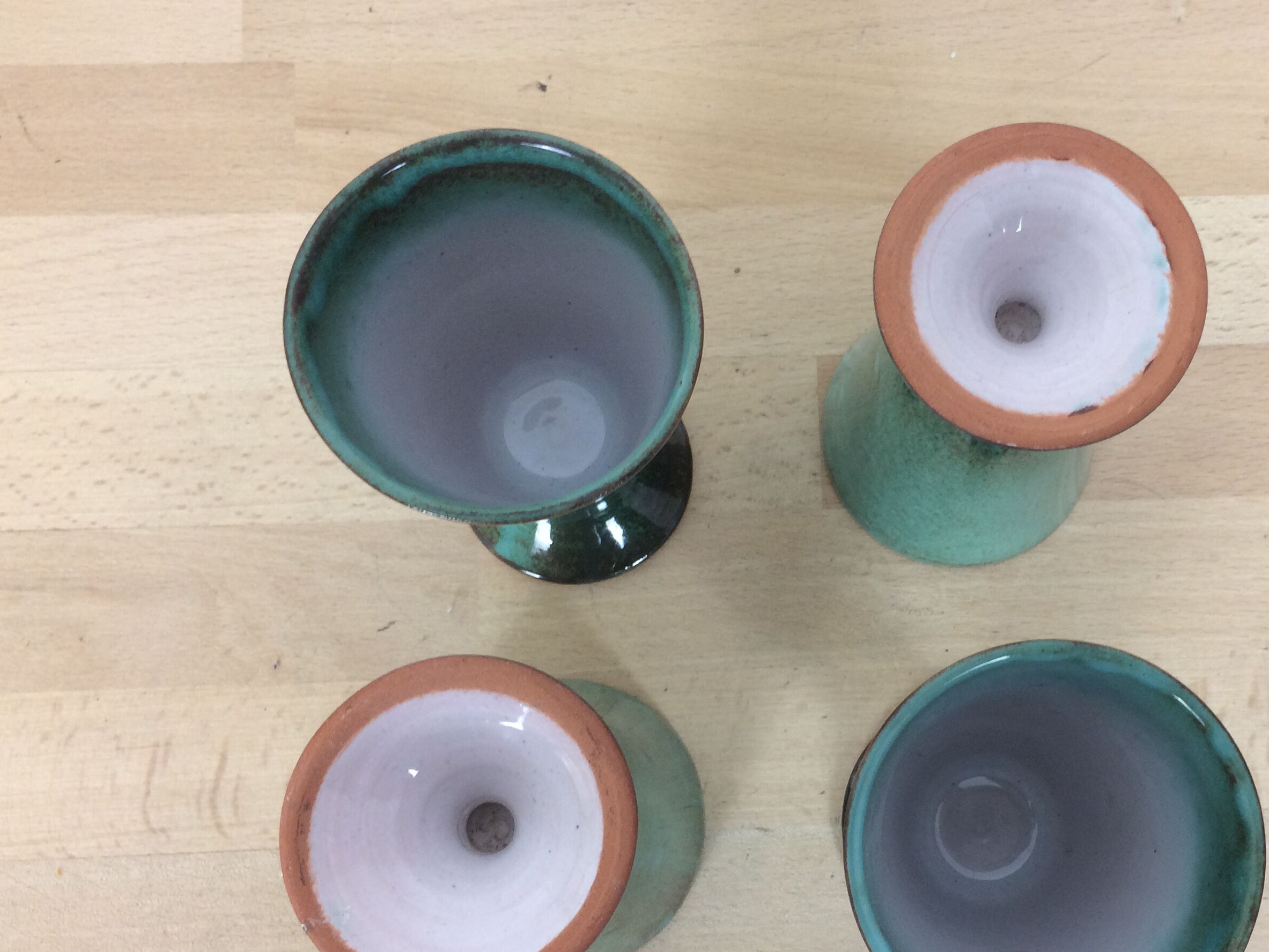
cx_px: 835
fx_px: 1467
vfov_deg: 35.8
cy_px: 580
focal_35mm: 40
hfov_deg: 46.1
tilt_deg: -80.0
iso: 100
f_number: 2.2
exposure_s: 1/33
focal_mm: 4.15
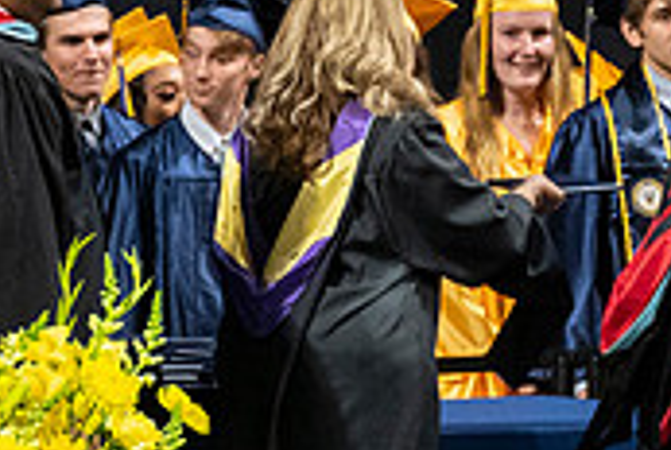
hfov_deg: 1.8
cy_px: 398
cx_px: 1174
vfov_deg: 1.2
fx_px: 21154
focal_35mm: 1133
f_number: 4
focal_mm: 190
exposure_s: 1/200
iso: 2000
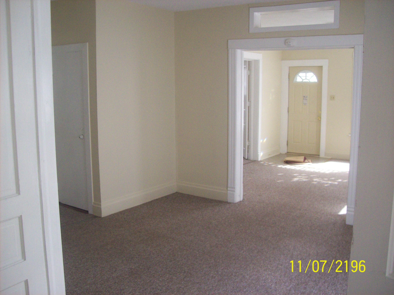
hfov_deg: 51.4
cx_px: 197
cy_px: 148
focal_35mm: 36
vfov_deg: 39.6
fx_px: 410
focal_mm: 6
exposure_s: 1/116
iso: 200
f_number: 2.7
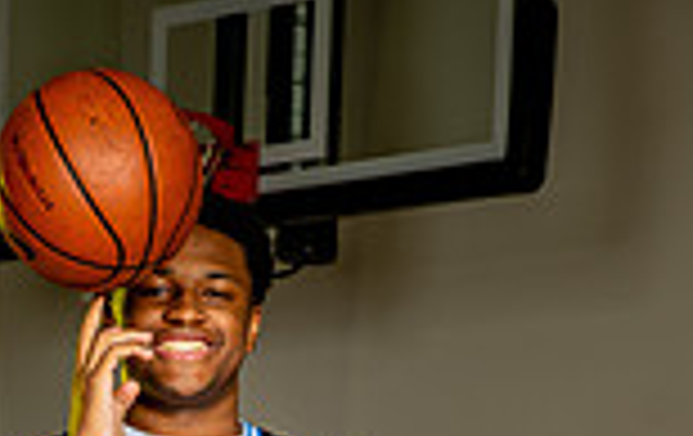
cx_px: 117
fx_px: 3653
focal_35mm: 193
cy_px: 975
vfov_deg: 6.6
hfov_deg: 10.8
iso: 100
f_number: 6.3
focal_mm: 65
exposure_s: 1/200
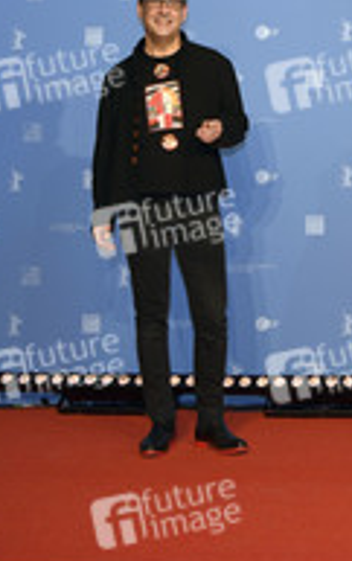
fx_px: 1164
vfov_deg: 26.8
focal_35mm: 76
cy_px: 151
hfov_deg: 16.7
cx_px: 380
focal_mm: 32
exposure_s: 1/320
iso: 640
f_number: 3.5
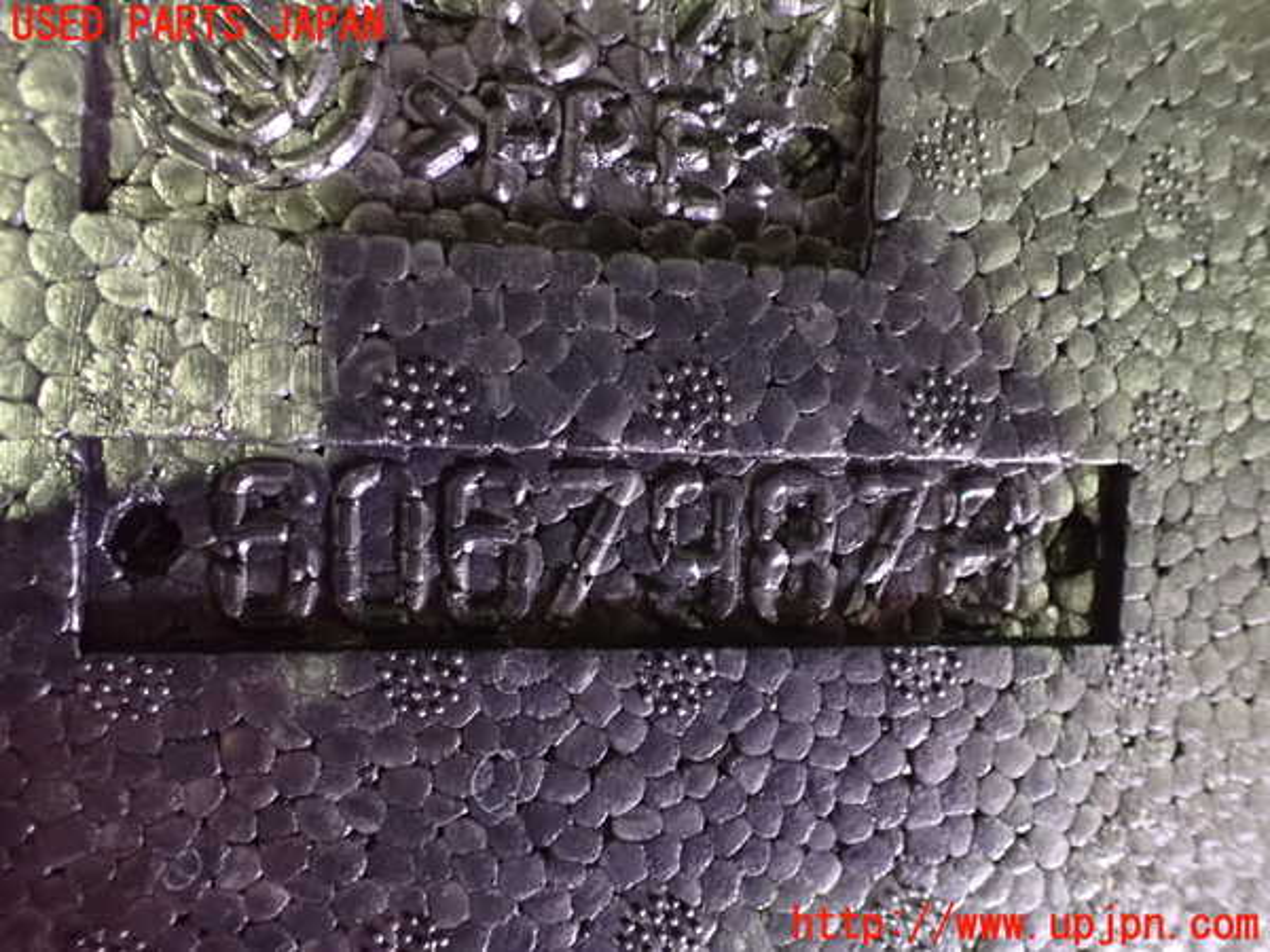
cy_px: 476
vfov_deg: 46.8
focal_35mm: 30
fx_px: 1101
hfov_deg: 60.0
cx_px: 635
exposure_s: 1/25
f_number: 2.3
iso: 1600
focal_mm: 5.4
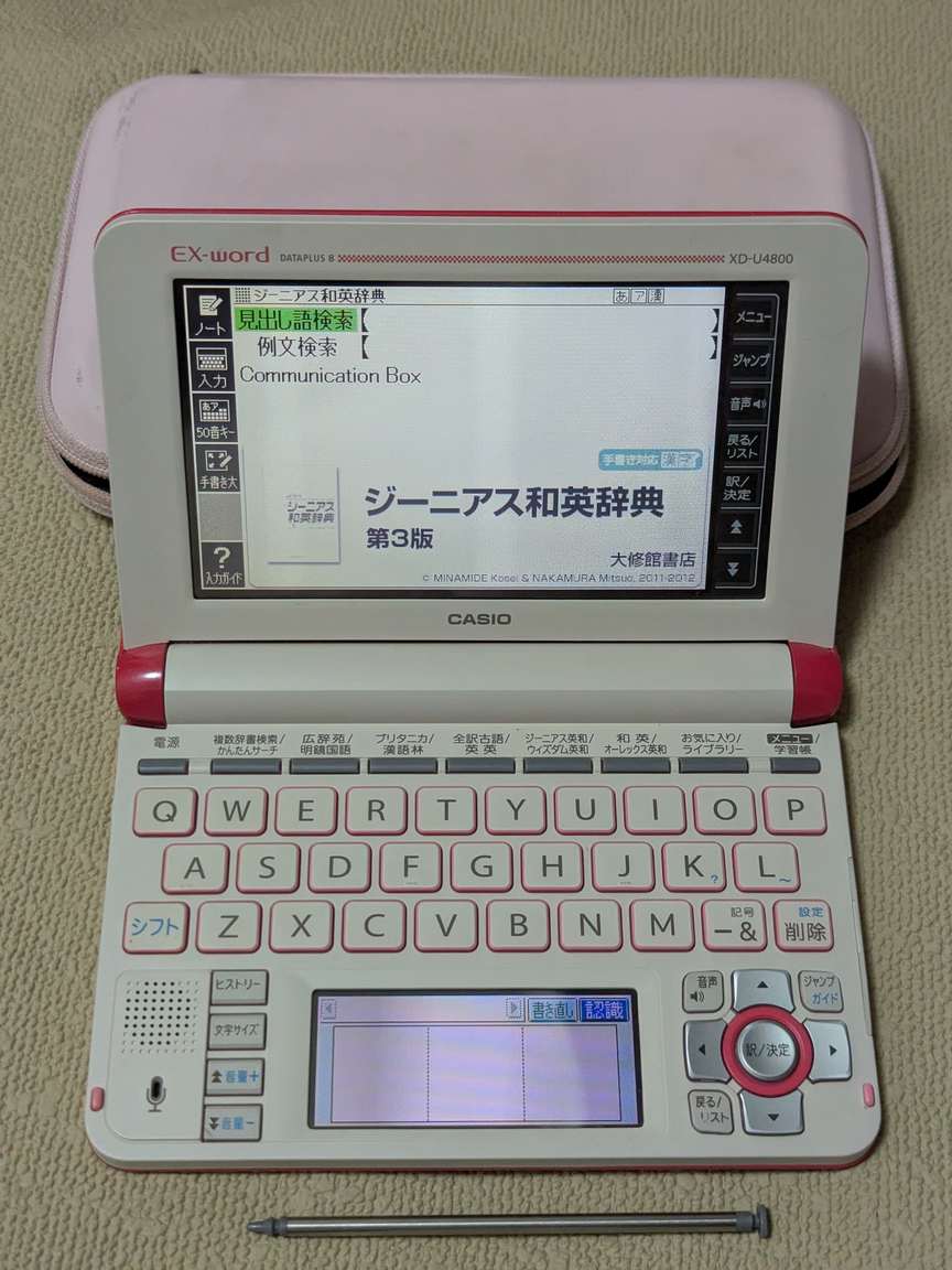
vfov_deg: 39.7
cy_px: 635
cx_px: 476
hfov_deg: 30.3
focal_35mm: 48
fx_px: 1760
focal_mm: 6.81
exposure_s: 1/240
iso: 644
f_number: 1.85
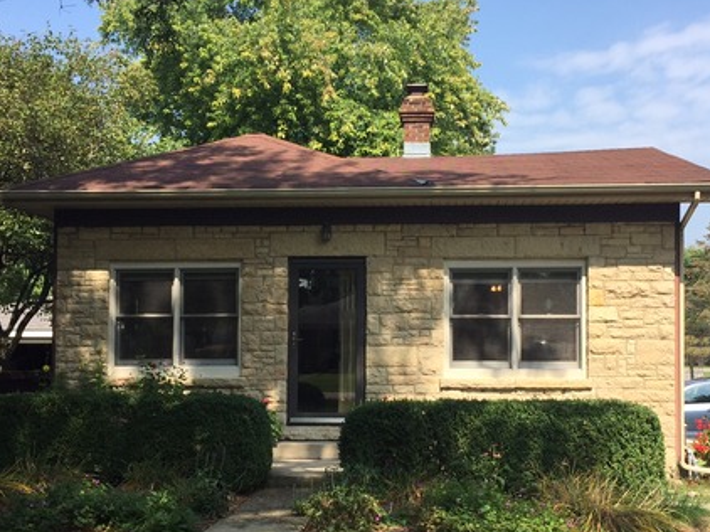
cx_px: 375
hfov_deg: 43.0
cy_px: 308
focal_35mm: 44
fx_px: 902
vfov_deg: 32.8
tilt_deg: +3.0
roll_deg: -0.6
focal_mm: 4.15
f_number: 2.2
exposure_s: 1/1319
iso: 32
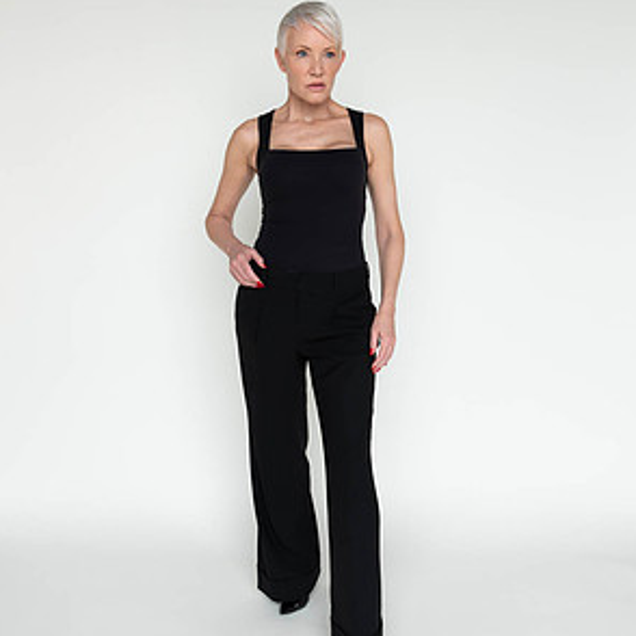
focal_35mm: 39
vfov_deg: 42.7
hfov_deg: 42.8
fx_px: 811
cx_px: 322
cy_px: 361
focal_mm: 30
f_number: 6.3
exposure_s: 1/125
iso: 640
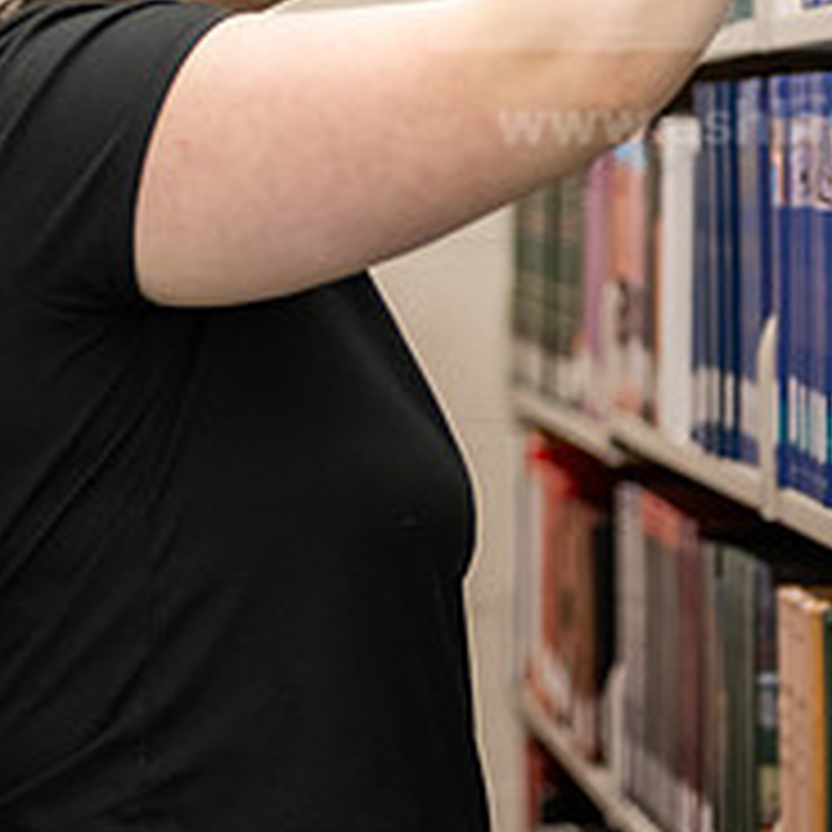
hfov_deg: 10.6
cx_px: 292
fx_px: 4487
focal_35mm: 165
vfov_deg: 10.6
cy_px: 218
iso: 1250
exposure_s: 1/200
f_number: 2.8
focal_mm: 62
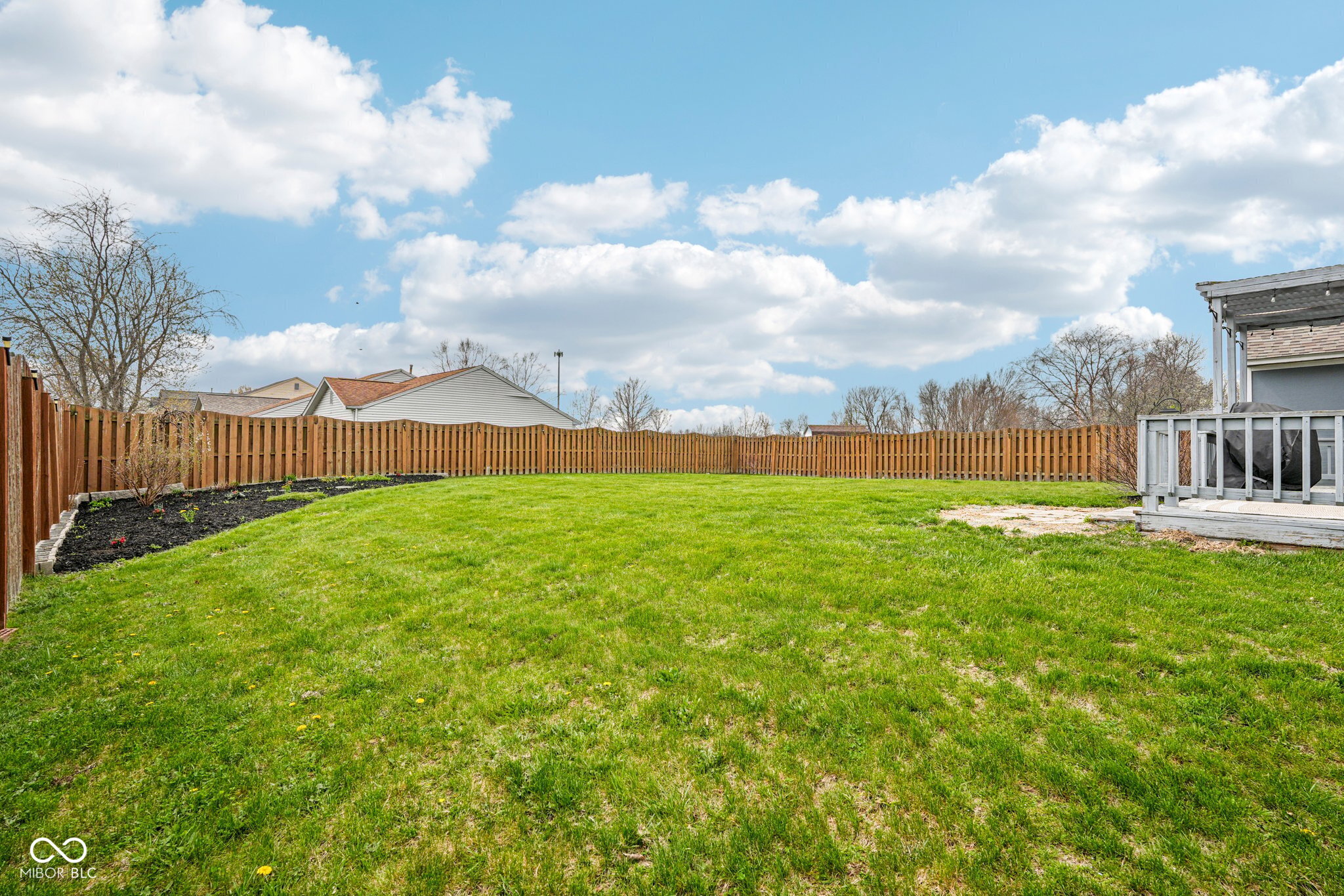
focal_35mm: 16
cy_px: 448
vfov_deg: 73.7
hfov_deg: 96.7
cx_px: 672
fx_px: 597
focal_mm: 16
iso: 100
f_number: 8
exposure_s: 1/320
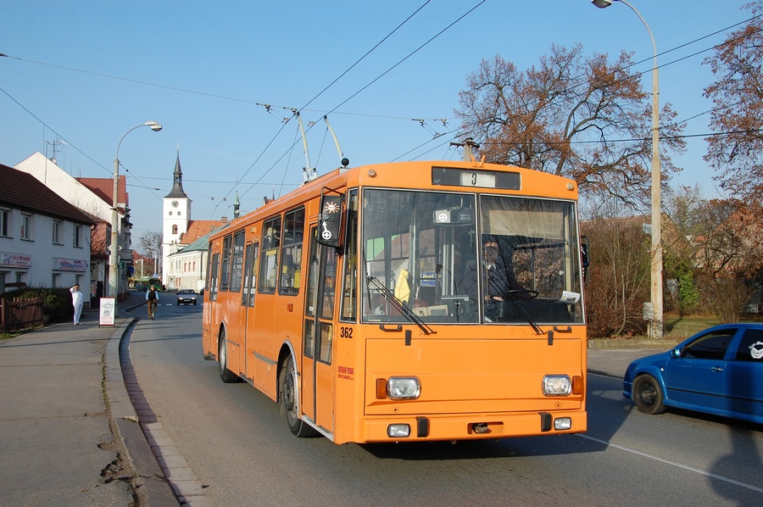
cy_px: 254
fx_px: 794
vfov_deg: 35.4
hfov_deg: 51.3
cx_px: 382
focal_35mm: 38
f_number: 10
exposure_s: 1/250
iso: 220
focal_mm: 25
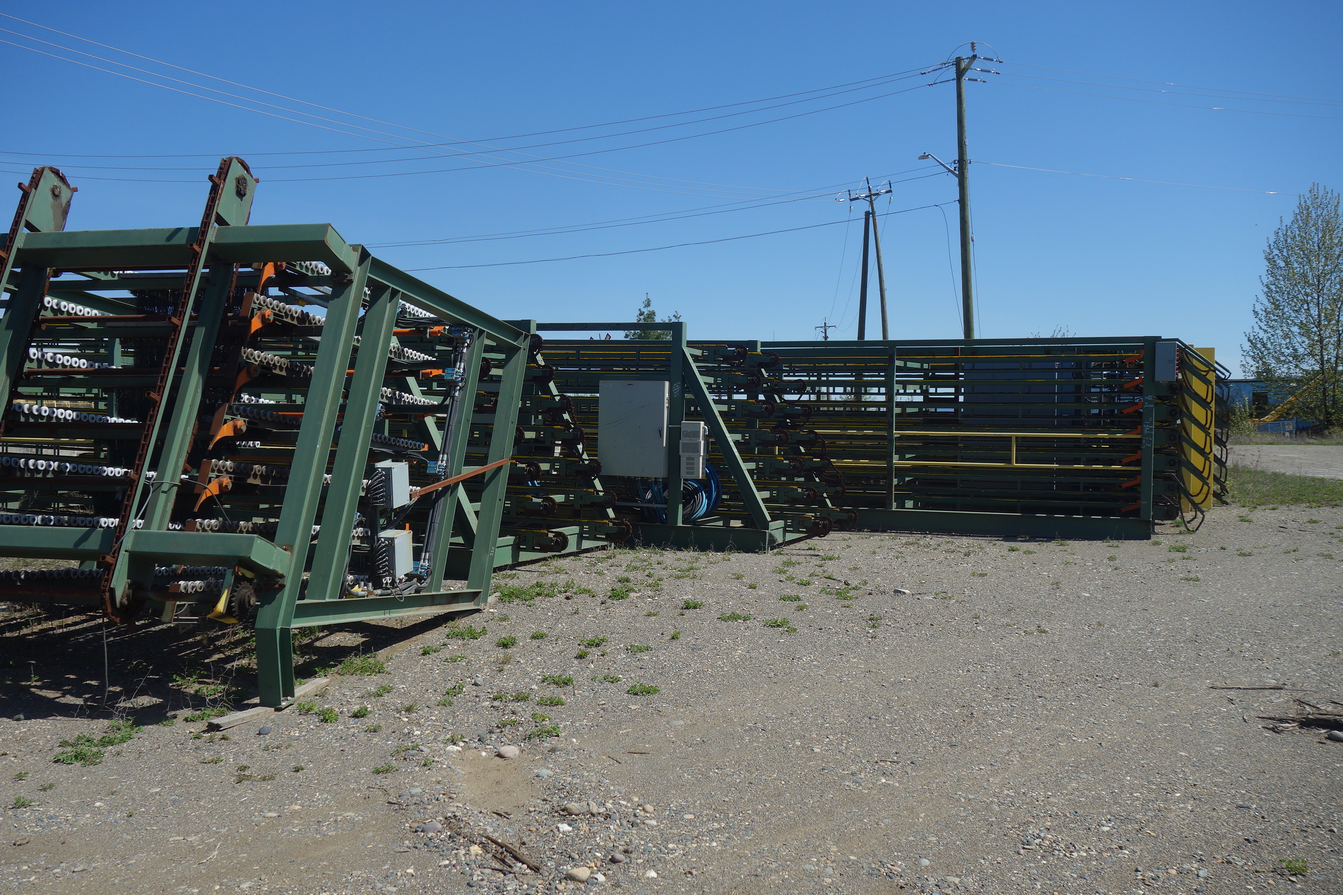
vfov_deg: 41.1
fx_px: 1194
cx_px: 672
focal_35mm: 32
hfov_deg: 58.7
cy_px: 448
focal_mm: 11.89
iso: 125
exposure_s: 1/640
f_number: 5.6
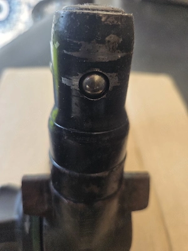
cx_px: 94
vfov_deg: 73.9
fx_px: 167
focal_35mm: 23
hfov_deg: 58.9
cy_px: 126
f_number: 1.8
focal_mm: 5.4
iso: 50
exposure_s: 1/182
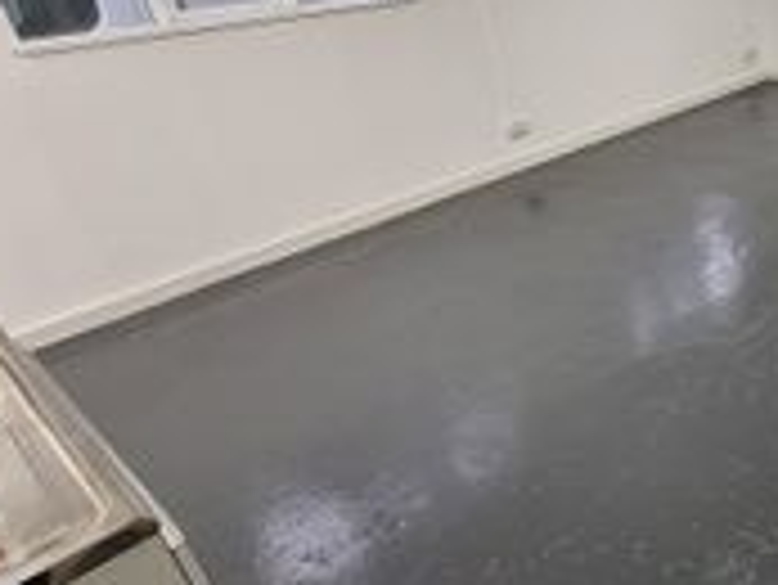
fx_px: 675
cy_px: 225
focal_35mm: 30
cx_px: 765
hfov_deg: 49.7
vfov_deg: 46.5
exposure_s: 1/50
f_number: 2.2
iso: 200
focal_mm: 1.74
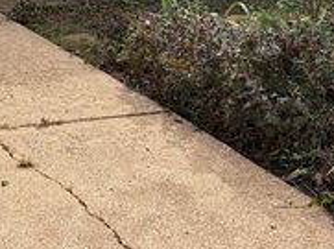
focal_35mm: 72
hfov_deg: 26.5
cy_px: -84
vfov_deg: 18.8
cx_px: 63
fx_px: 693
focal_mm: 5.96
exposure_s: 1/3831
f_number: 1.6
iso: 64
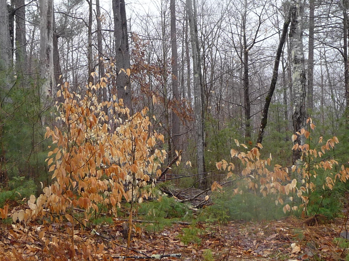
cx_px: 150
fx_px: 696
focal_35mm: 69
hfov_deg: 28.1
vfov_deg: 21.3
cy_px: 119
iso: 100
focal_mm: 5
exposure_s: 1/125
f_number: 3.4
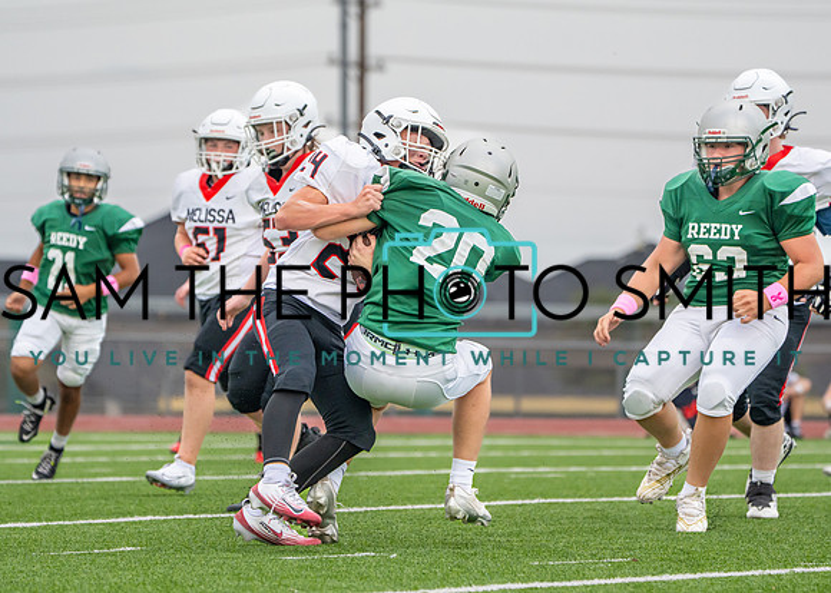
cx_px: 401
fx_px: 7337
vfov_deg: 4.6
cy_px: 318
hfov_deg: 6.5
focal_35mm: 311
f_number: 5.6
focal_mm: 241
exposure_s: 1/1600
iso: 1250
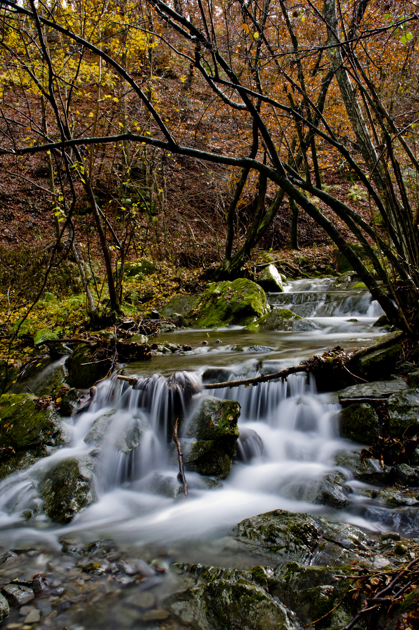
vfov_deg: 55.2
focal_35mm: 34
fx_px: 604
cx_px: 210
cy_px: 315
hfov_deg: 38.3
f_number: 22
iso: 100
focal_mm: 23
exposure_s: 10
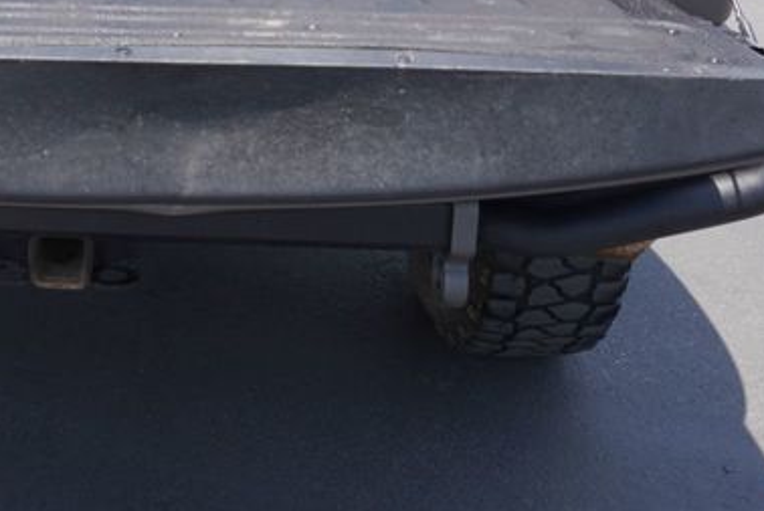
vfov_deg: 19.9
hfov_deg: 29.1
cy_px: -71
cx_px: 14
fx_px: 1381
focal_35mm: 65
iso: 100
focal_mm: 16
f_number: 6.3
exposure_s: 1/160
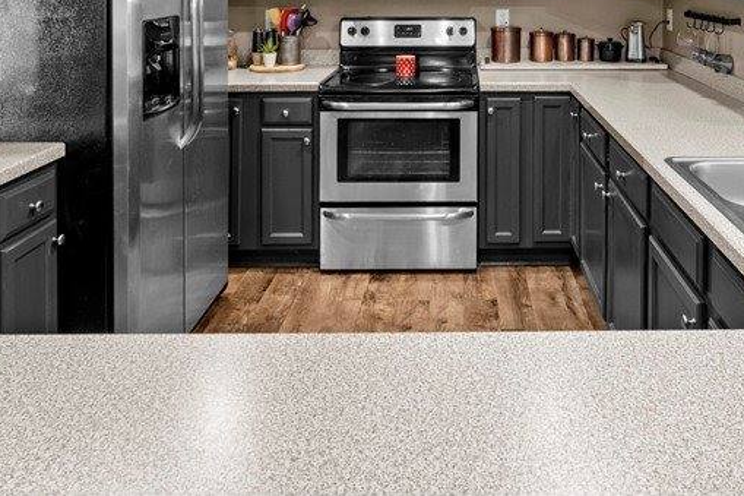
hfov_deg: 57.9
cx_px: 474
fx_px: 661
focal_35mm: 32
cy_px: -32
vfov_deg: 35.8
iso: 400
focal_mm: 10
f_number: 11
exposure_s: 1.6
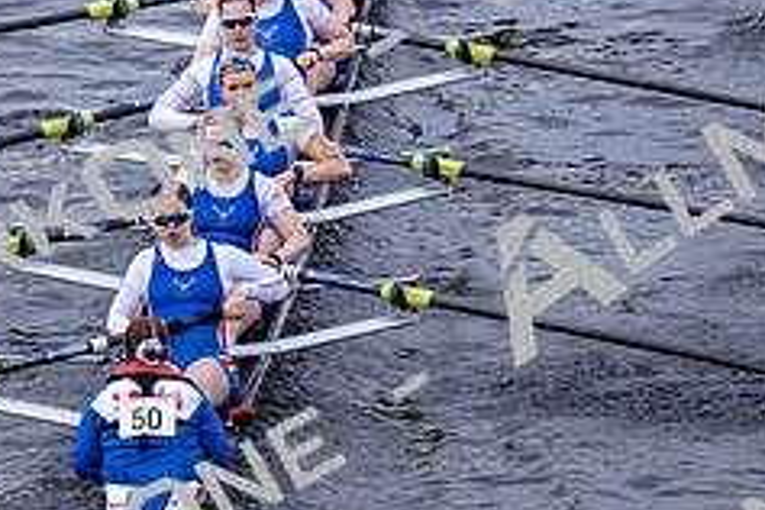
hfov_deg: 2.8
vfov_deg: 1.9
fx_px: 15596
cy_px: 61
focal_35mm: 734
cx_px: 219
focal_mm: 200
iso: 720
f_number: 2.8
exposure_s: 1/2000
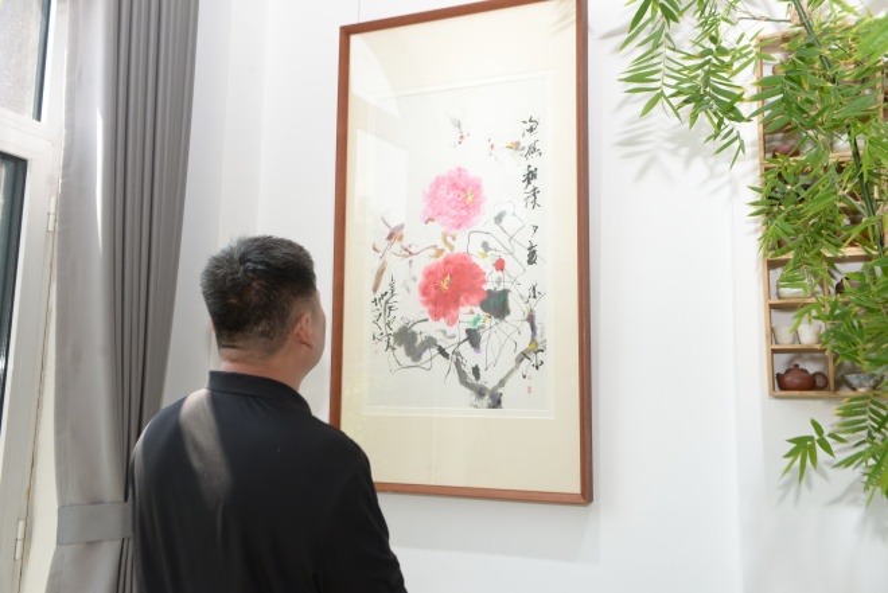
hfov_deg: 50.7
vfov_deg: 35.1
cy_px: 296
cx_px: 444
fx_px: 938
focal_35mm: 38
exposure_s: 1/160
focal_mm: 38
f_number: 5.6
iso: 280
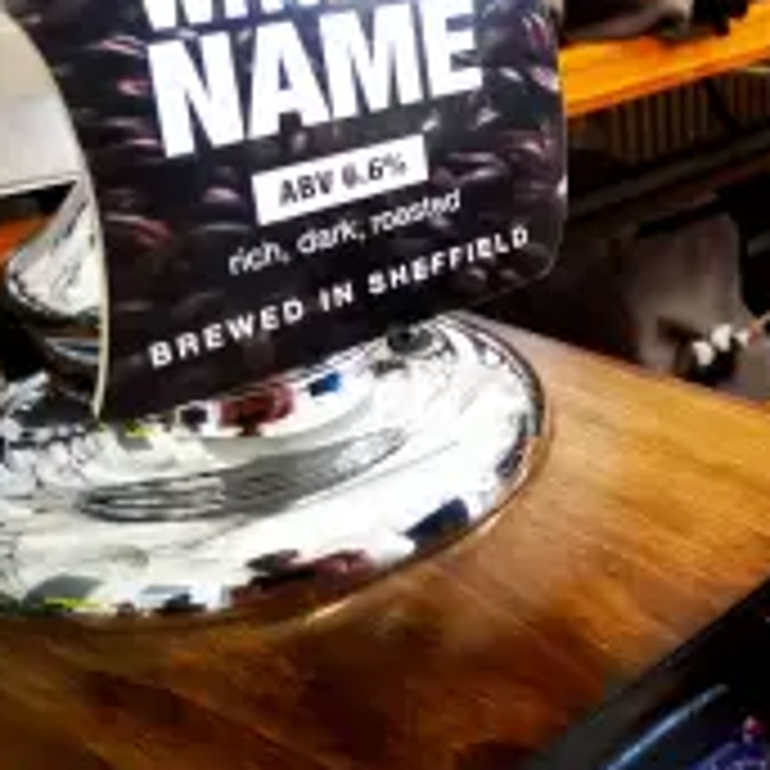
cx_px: 856
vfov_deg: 28.8
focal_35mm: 58
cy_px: 140
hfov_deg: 27.0
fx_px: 1460
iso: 429
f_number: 2
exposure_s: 1/25.1
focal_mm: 3.54
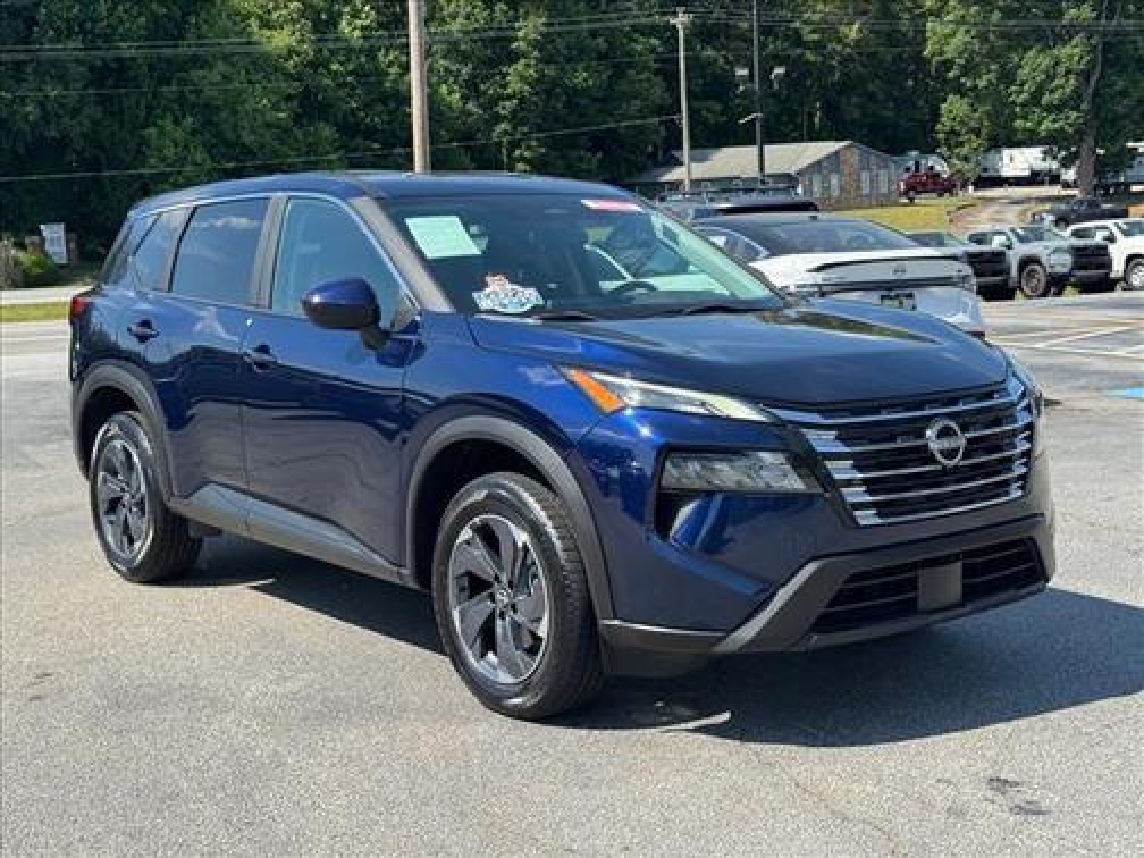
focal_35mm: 48
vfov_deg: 30.3
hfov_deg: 39.7
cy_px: 429
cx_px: 572
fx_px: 1586
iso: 64
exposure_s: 1/1984
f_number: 1.78
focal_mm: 6.76
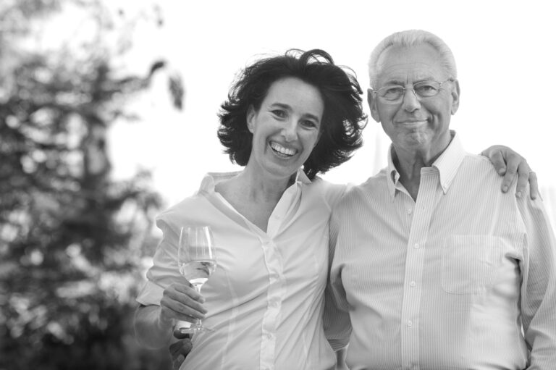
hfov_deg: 7.4
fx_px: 4322
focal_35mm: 280
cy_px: 185
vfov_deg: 4.9
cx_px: 278
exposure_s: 1/200
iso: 1000
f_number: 10
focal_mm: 280
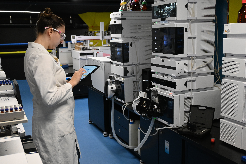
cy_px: 82
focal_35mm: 41
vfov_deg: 32.4
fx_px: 282
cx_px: 123
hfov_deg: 47.2
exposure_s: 1/125
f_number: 4.5
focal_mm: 27.5
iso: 1800
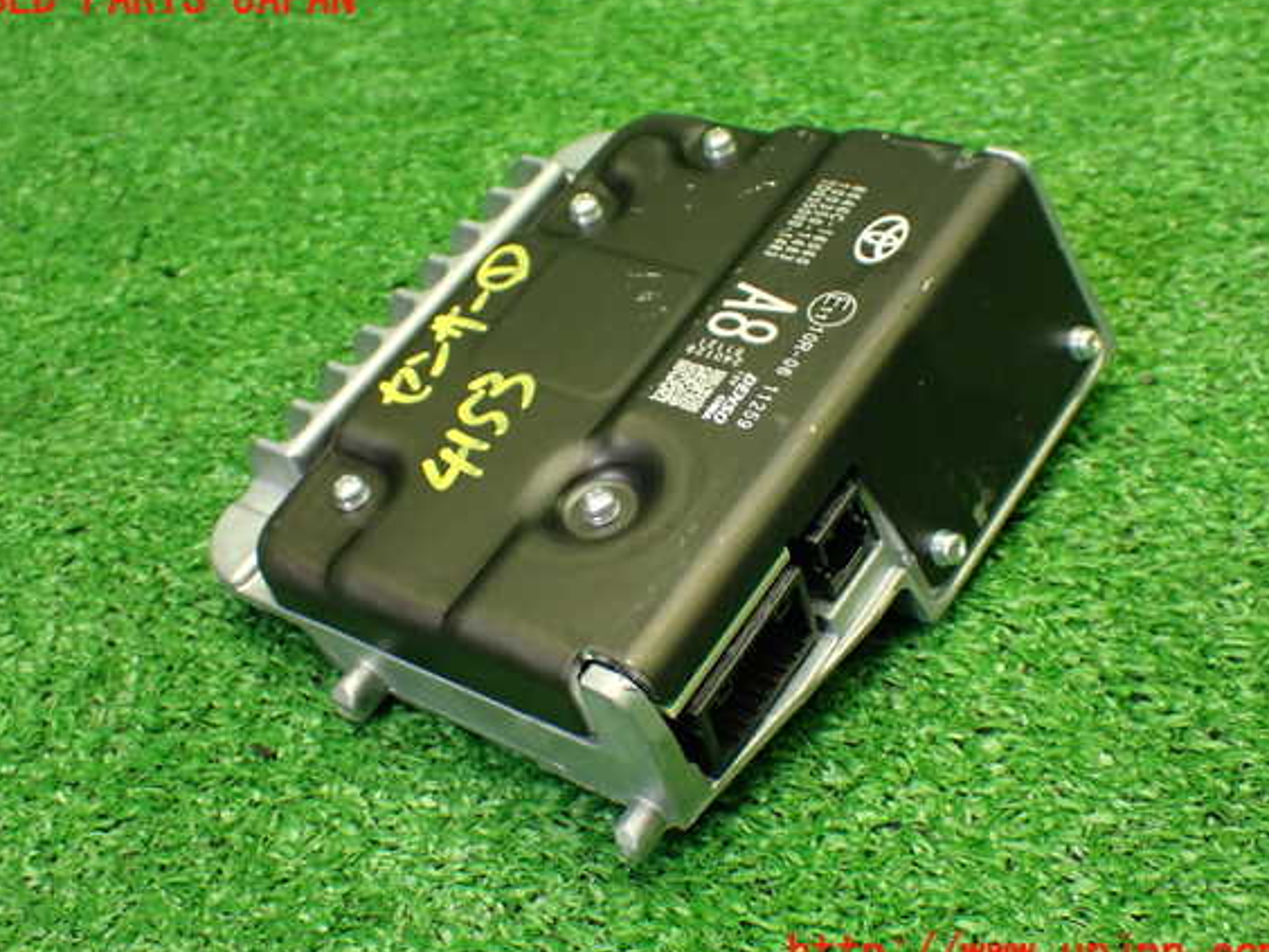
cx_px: 621
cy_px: 477
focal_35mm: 50
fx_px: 1833
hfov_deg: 38.2
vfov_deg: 29.1
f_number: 3.1
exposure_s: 1/80
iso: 800
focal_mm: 8.4
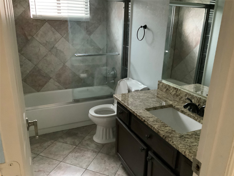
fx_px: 196
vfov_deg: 48.2
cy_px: 88
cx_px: 117
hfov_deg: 61.7
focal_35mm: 29
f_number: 1.8
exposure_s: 1/30
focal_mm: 3
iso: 500
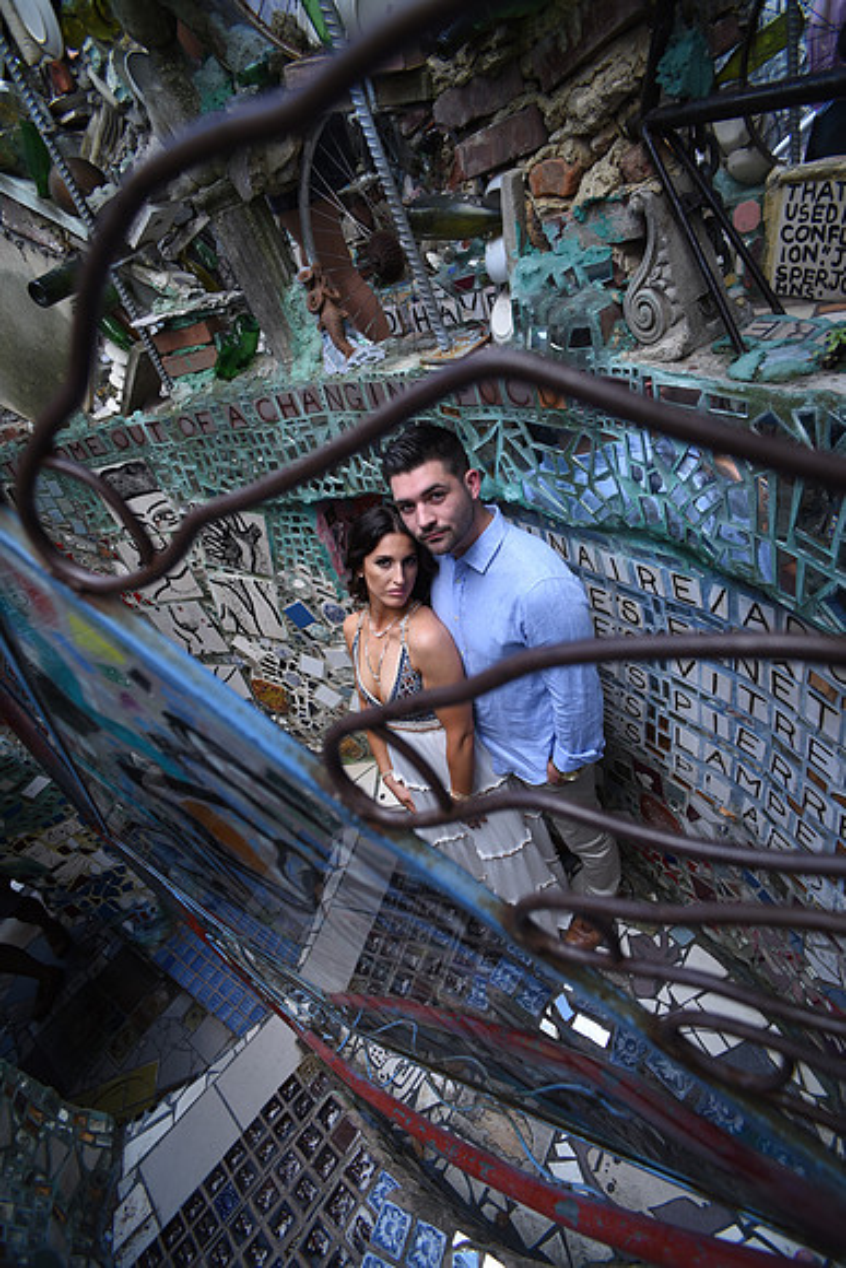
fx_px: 599
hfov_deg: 70.5
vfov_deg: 93.3
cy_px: 634
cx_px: 423
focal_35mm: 17
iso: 320
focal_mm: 17
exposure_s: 1/200
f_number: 5
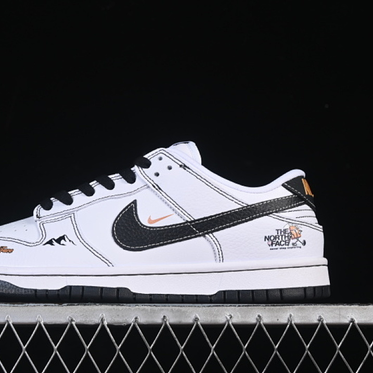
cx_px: 135
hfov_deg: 18.1
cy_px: 187
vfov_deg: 18.1
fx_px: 1170
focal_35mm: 96
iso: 160
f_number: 8
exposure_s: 1/80
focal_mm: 50
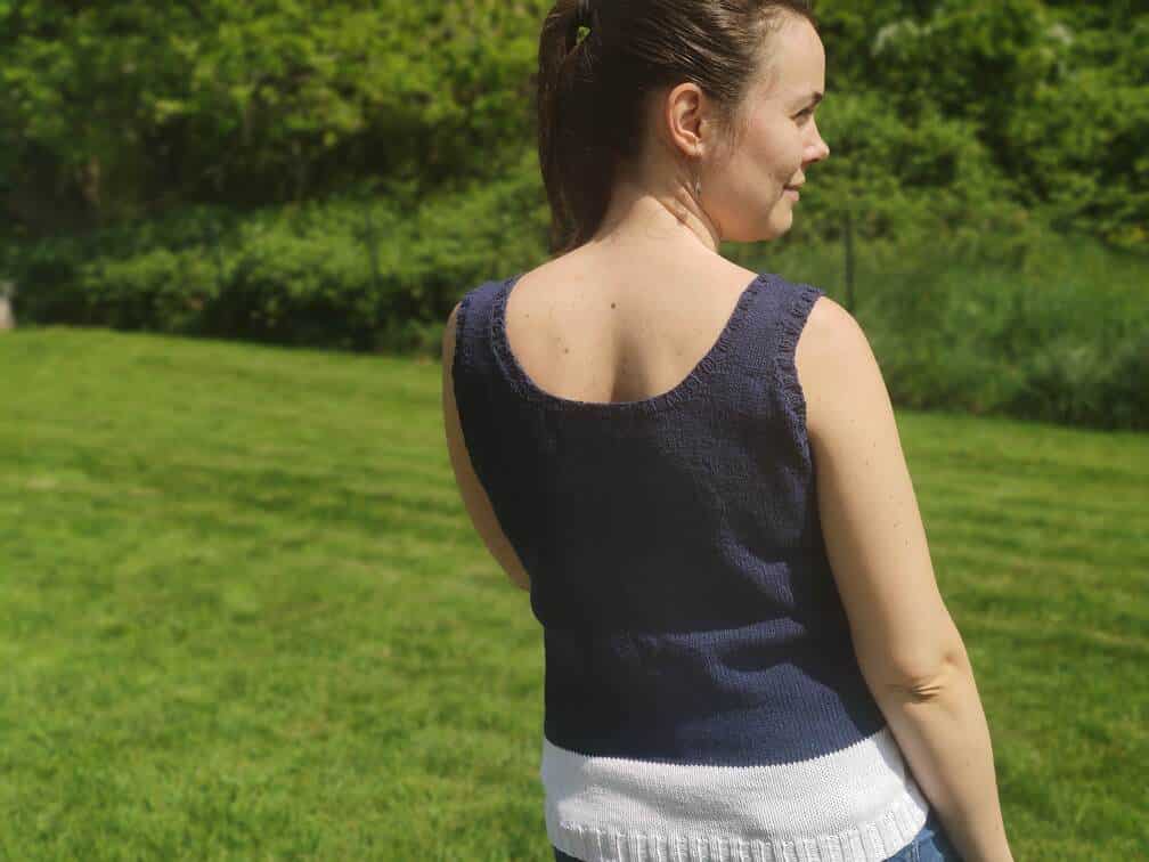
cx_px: 574
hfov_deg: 45.8
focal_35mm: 41
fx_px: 1361
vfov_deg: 35.1
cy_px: 431
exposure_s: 1/2493
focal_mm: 8.16
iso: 102
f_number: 2
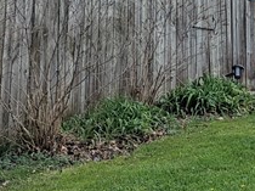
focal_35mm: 122
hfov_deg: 15.6
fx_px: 898
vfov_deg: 12.0
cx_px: 307
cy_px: 5
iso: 44
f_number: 1.89
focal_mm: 5.43
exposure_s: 1/2155
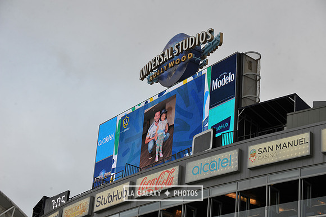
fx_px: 815
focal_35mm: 90
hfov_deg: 22.6
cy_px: 108
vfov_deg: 15.2
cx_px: 163
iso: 400
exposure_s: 1/200
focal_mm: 90
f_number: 7.1
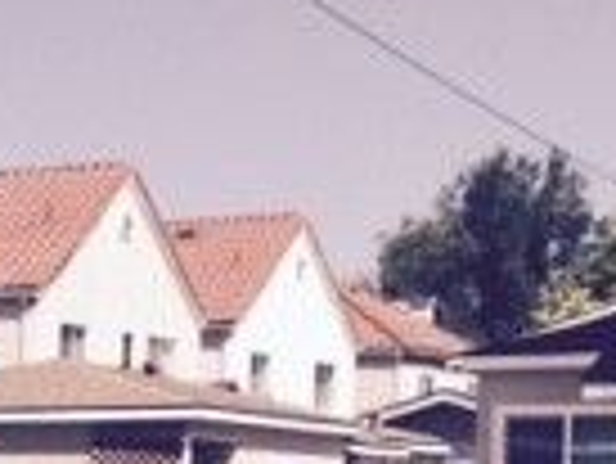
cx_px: -787
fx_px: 2404
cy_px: 505
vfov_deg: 10.9
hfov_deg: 12.1
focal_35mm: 135
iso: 32
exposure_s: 1/2933
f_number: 2.2
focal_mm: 4.15
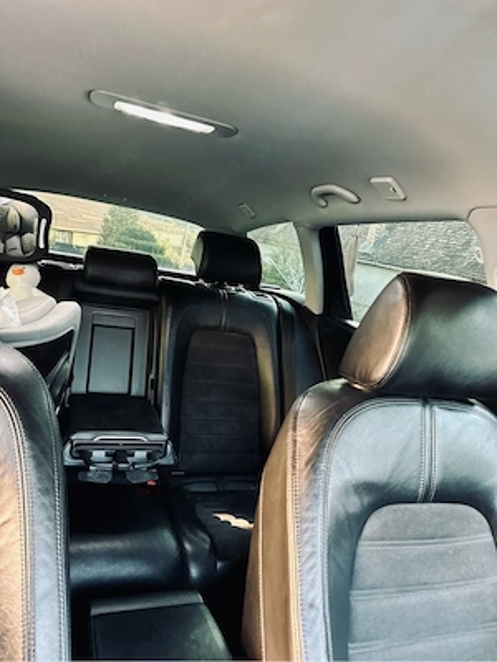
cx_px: 248
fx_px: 459
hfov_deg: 56.8
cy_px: 331
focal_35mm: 24
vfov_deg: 71.6
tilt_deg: -11.2
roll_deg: -11.2
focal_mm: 6.86
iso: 1000
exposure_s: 1/51
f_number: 1.78
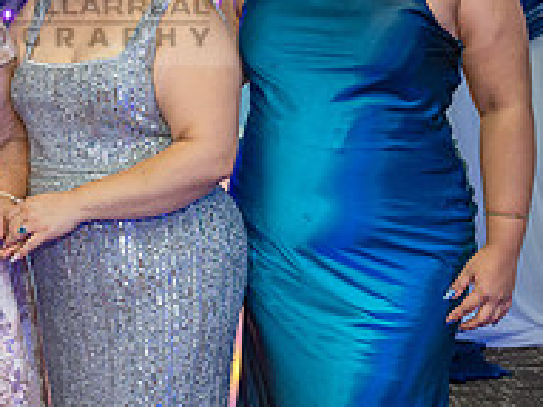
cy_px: -1
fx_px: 1395
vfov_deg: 16.2
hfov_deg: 21.2
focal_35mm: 89
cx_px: -6
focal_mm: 30.5
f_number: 4.5
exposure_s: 1/200
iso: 1250
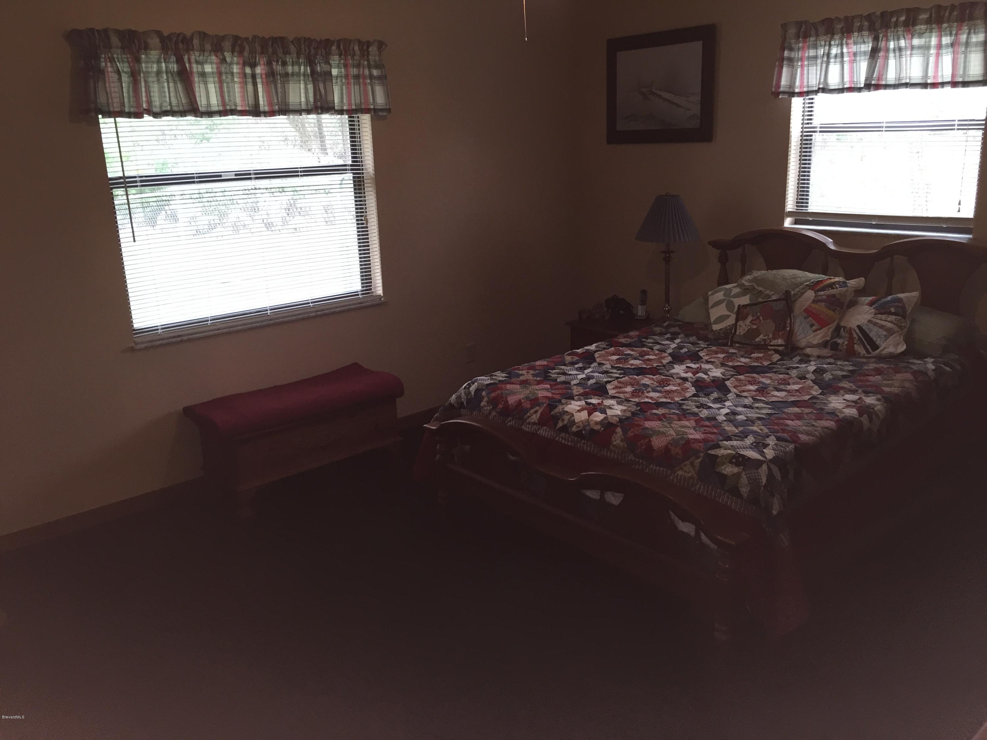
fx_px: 827
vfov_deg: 48.2
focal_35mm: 29
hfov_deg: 61.7
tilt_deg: -15.5
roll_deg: +1.5
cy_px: 370
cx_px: 494
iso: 125
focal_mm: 4.15
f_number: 2.2
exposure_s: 1/33
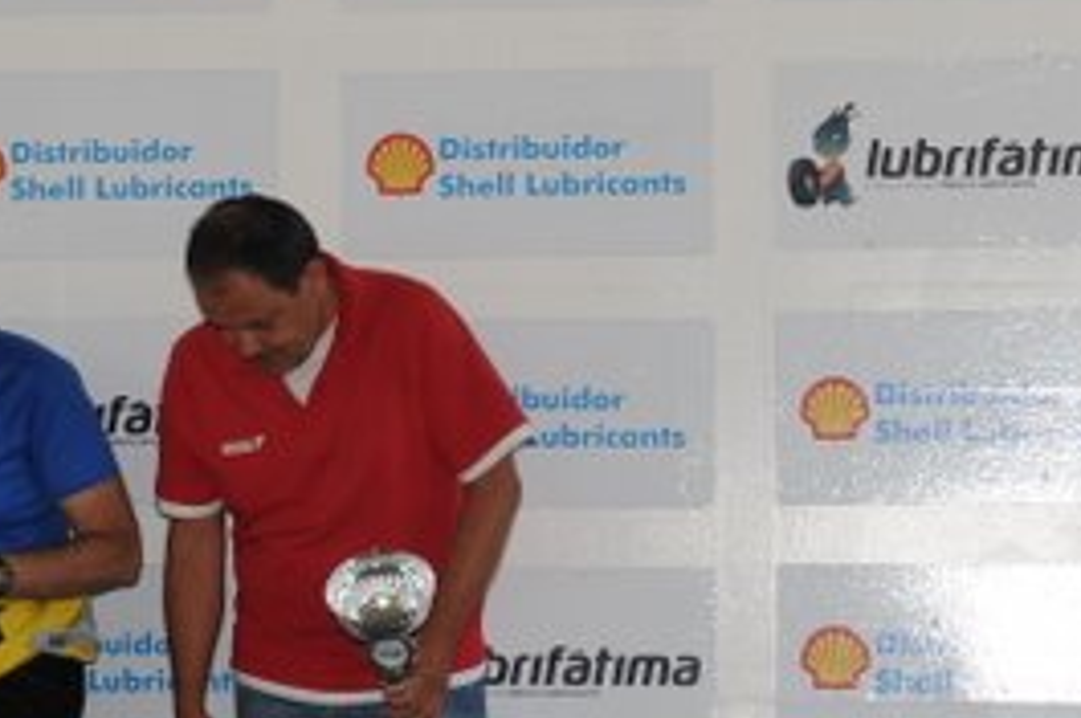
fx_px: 4169
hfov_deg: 14.8
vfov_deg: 9.8
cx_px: 587
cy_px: 412
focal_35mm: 139
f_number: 8
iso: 200
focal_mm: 24
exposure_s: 1/60
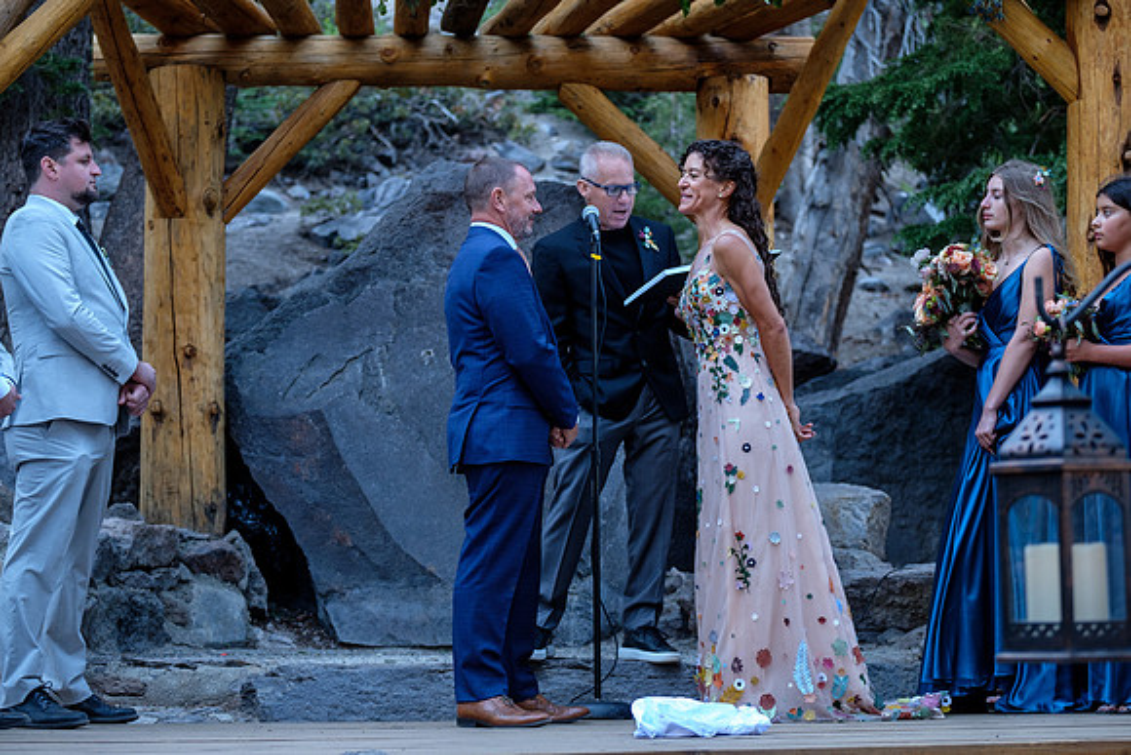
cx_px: 566
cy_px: 378
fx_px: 2545
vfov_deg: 16.9
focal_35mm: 81
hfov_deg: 25.1
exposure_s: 1/80
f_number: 3.2
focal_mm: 54.1
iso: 640
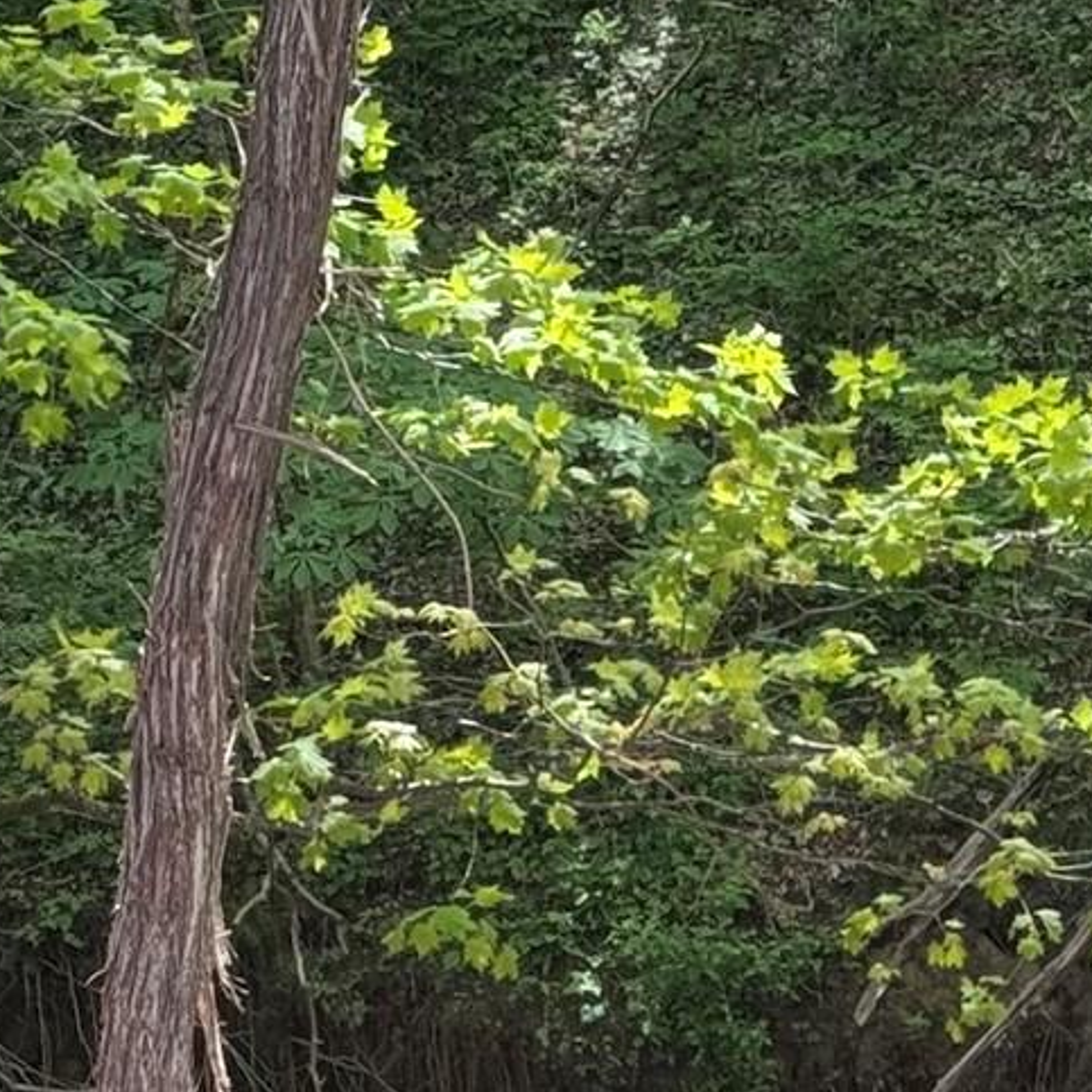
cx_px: 1196
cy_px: 1569
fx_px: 6424
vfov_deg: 9.5
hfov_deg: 9.6
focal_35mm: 180
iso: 64
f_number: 1.78
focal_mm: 6.76
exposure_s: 1/248
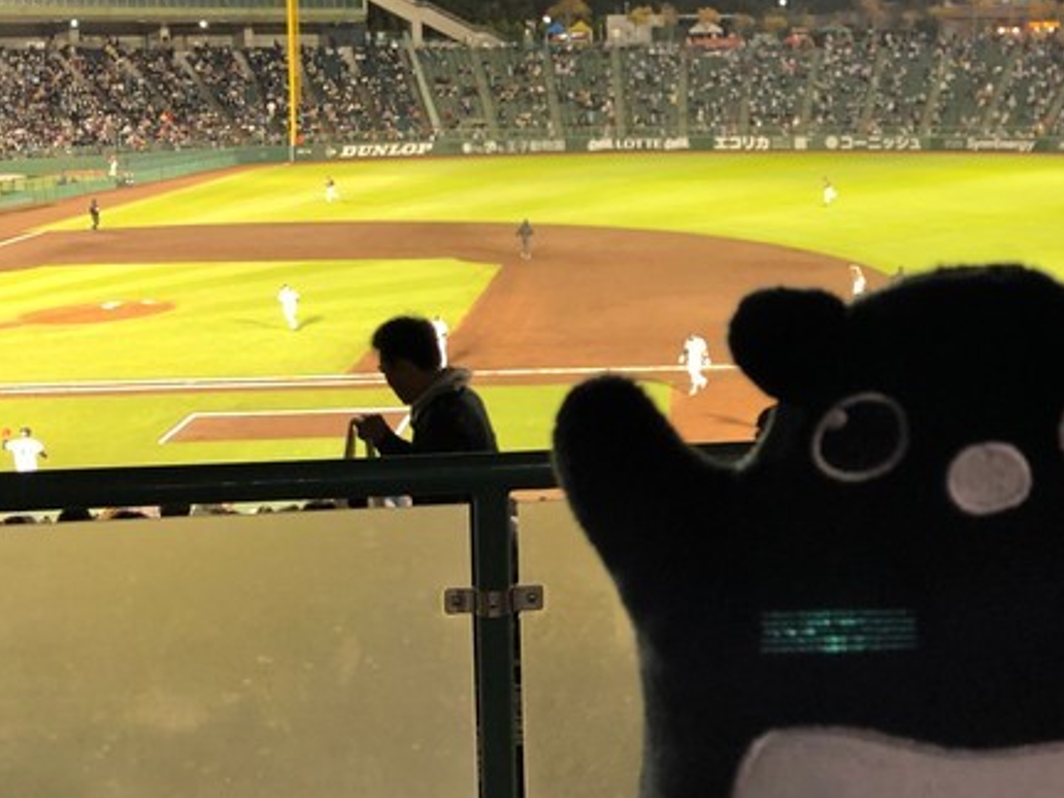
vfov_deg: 27.7
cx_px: 847
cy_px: 215
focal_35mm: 52
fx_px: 1598
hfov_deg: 35.7
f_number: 1.8
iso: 40
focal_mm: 3.99
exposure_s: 1/15
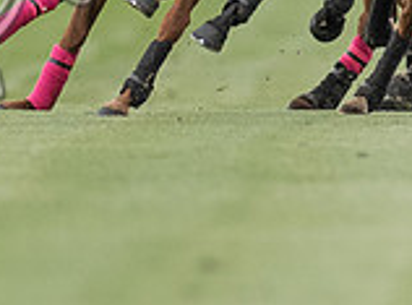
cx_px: 735
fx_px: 31646
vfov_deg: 0.6
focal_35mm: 2671
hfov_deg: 0.7
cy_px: -97
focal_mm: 300
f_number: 2.8
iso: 640
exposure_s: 1/4000
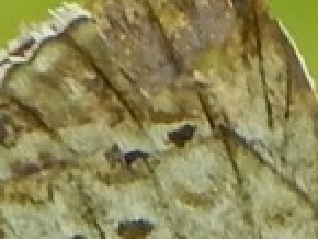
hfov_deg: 1.6
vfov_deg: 1.2
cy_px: 401
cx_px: 242
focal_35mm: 1215
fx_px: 11171
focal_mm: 37.1
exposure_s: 1/160
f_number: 5.4
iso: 125
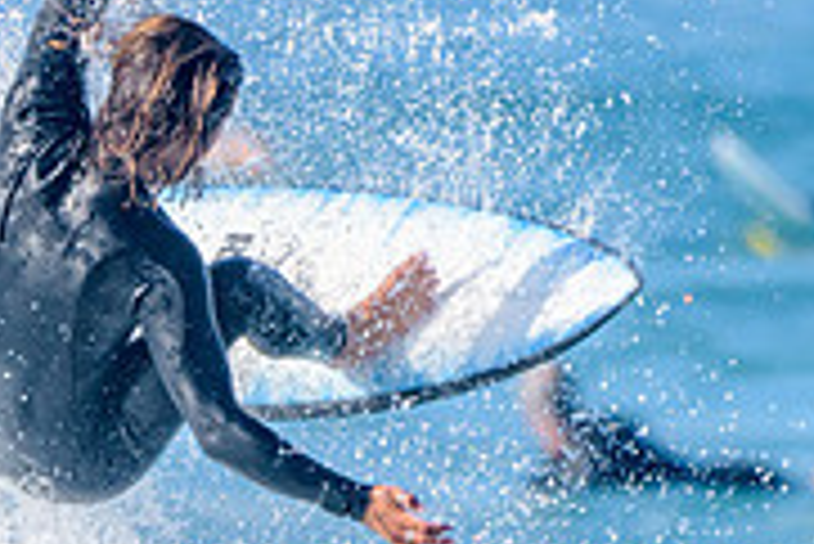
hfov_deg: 1.0
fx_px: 44443
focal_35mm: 1964
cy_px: 551
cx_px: 149
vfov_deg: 0.7
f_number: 5.6
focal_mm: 500
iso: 320
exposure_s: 1/2000
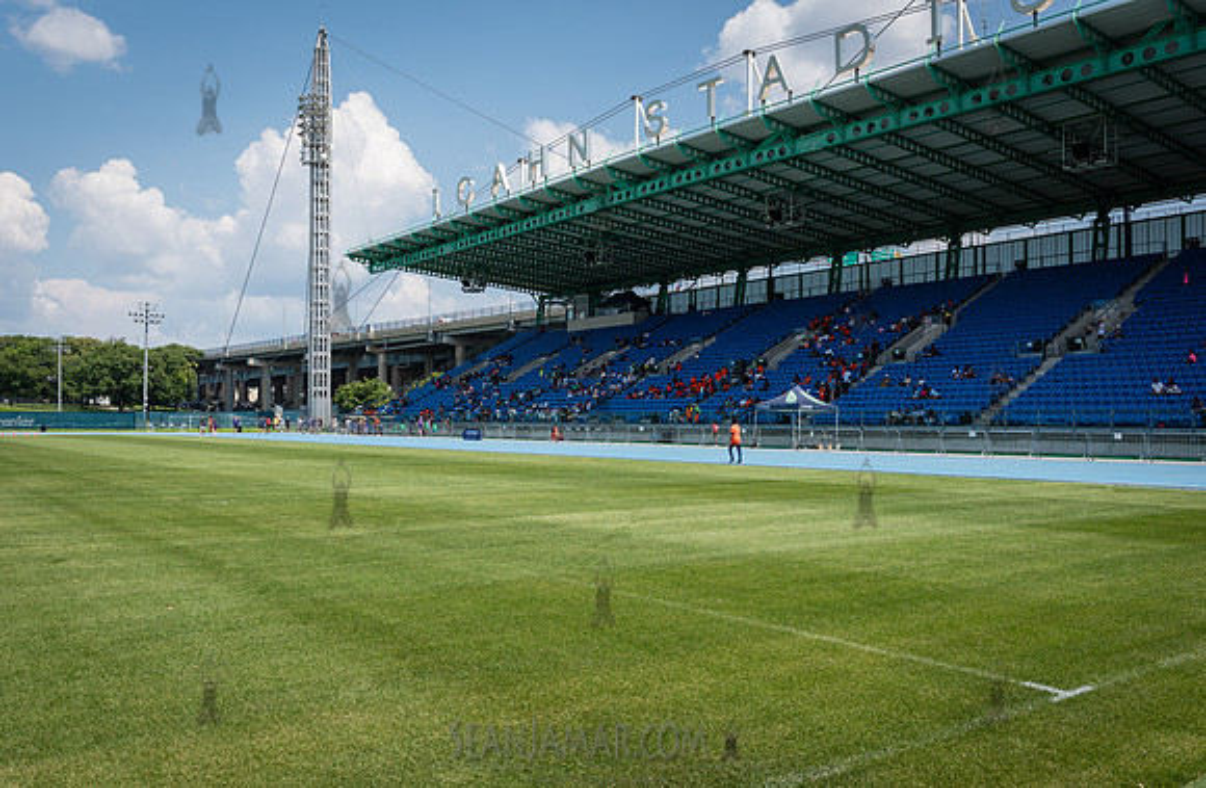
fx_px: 1053
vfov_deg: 41.0
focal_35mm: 32
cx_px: 603
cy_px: 402
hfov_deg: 59.6
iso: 250
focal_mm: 31
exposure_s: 1/800
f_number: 5.6
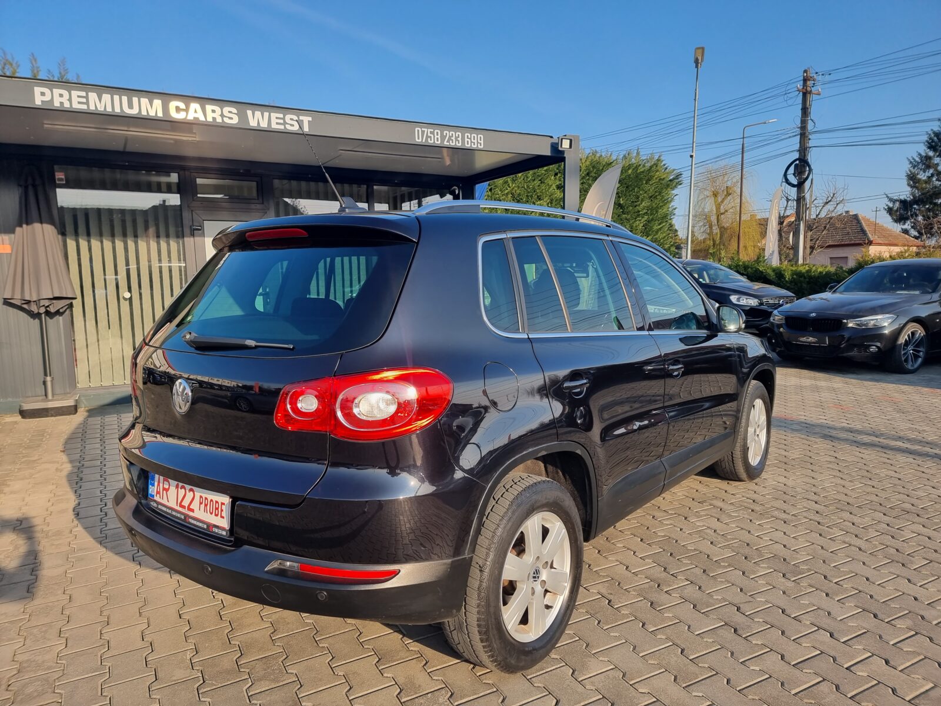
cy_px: 353
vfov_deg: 56.8
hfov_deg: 71.6
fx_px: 652
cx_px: 470
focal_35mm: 24
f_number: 1.8
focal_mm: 6.7
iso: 50
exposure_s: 1/331
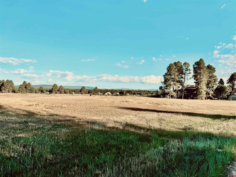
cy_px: 88
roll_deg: -1.3
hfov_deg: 71.6
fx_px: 164
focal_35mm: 24
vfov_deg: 56.8
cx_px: 118
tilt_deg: +1.0
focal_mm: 6.76
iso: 80
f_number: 1.78
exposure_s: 1/3413
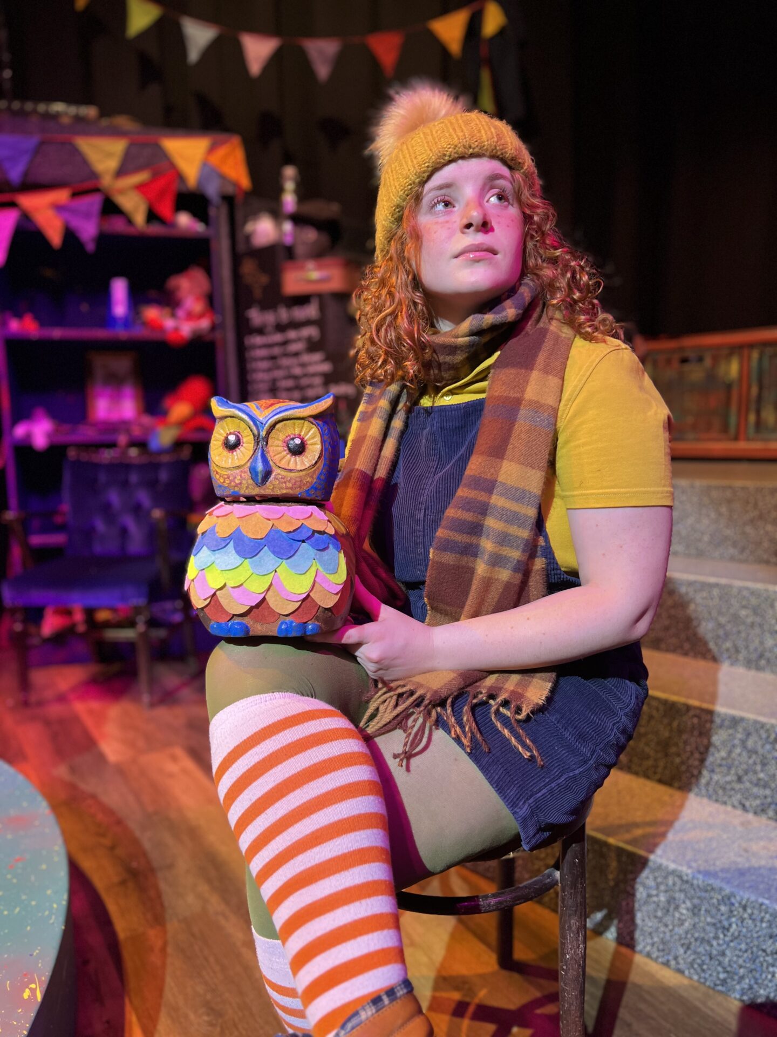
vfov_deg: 67.3
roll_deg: +1.5
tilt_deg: -7.3
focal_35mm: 26
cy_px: 518
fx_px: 778
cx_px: 388
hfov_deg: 53.1
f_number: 1.5
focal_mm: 5.7
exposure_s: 1/100
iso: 125
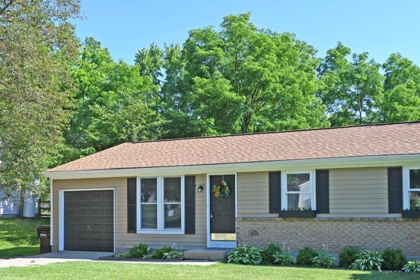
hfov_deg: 46.2
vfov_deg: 31.6
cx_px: 248
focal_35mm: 42
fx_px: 490
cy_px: 191
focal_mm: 30
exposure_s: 1/250
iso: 100
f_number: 5.6
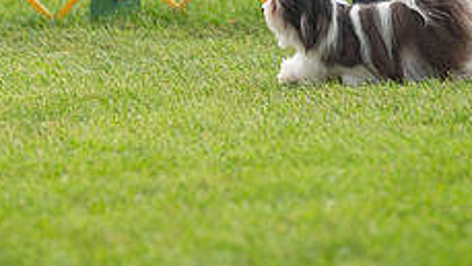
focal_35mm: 530
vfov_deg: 2.3
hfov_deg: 4.1
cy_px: -102
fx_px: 6636
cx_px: 256
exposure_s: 1/800
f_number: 3.5
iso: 1000
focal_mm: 200
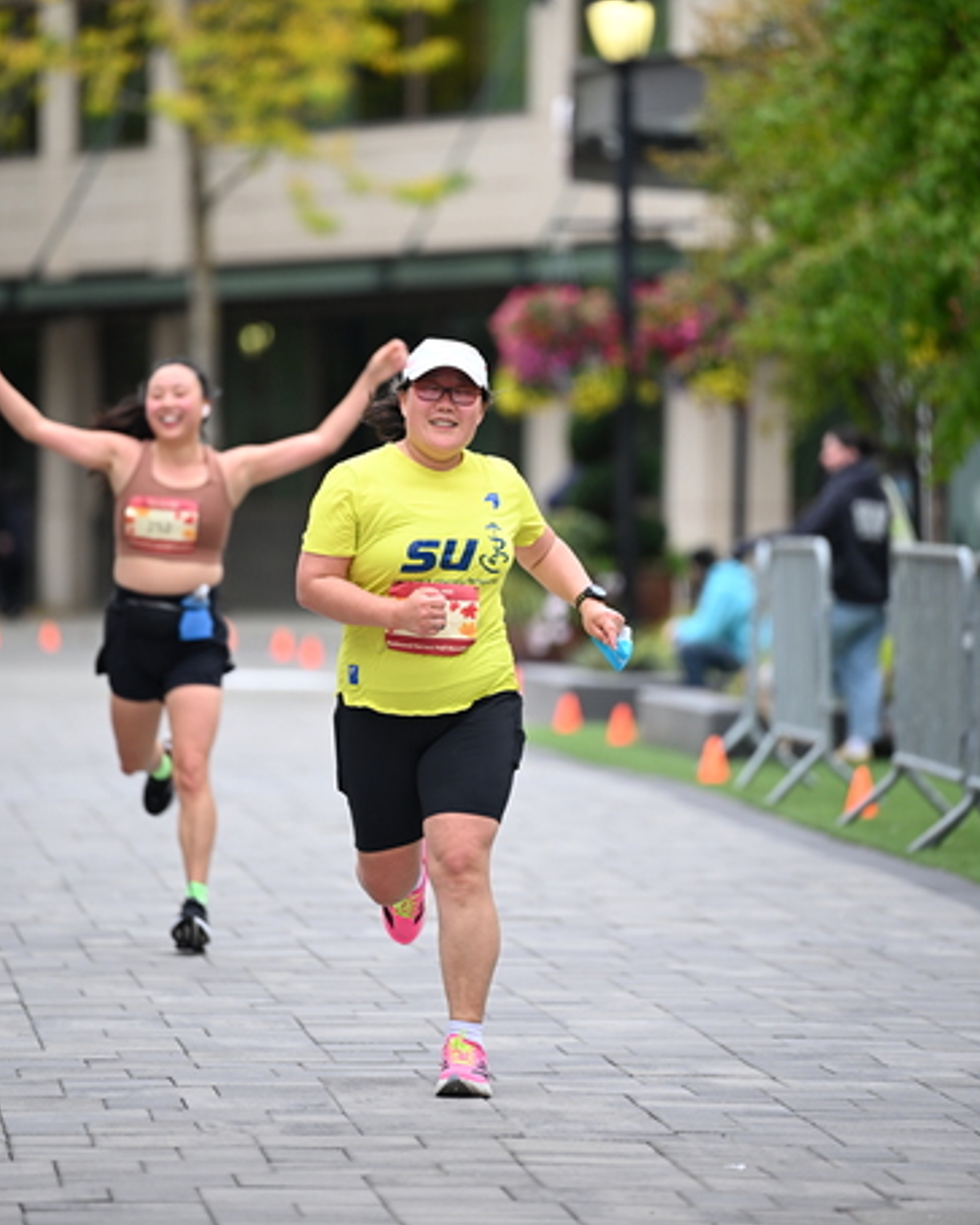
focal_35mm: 227
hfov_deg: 6.8
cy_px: 487
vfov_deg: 8.5
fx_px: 8230
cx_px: 491
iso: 640
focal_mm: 200
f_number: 2.8
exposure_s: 1/1600
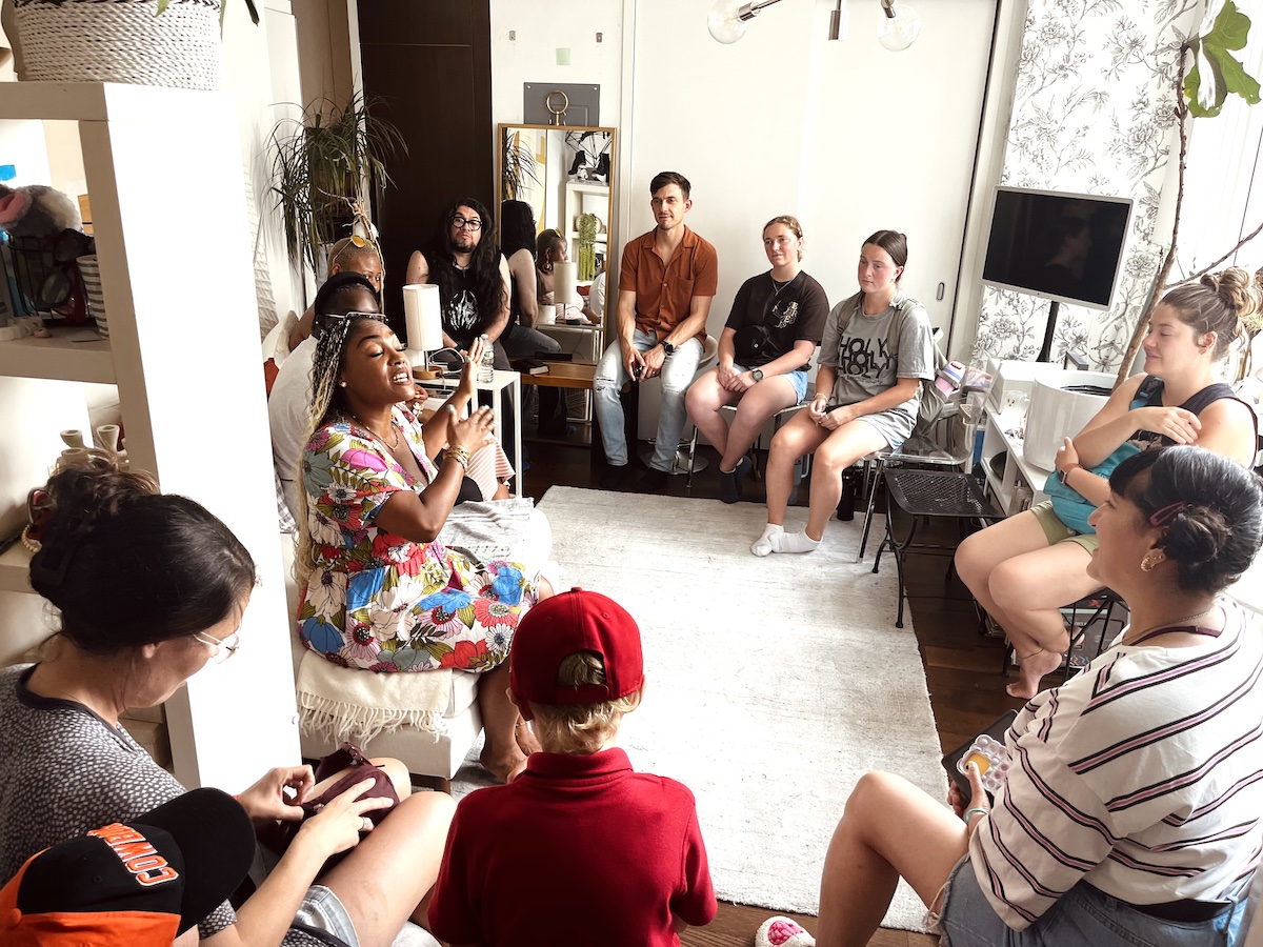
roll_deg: -1.6
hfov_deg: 67.3
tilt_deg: -20.1
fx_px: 949
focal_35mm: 26
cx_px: 632
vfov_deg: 53.1
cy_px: 474
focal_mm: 5.1
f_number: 1.6
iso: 80
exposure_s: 1/60
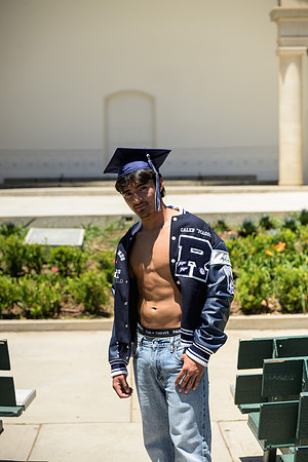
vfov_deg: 30.5
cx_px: 154
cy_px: 231
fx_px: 847
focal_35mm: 66
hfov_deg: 20.6
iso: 800
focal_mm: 66
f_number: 4
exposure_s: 1/6400
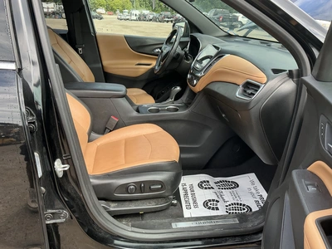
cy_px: 124
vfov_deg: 49.7
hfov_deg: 63.4
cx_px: 166
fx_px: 269
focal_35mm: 28
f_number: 1.8
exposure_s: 1/226
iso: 20
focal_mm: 3
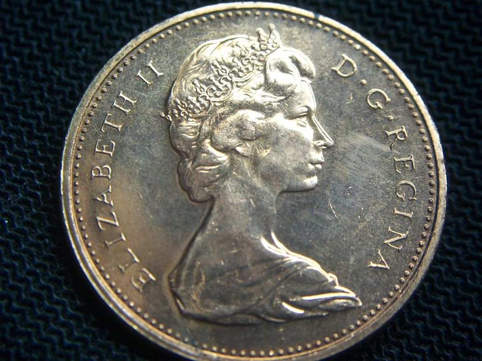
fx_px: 1072
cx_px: 241
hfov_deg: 25.3
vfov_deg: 19.1
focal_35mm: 77
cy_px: 180
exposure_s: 1/20
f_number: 4.6
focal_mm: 13.7
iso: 160
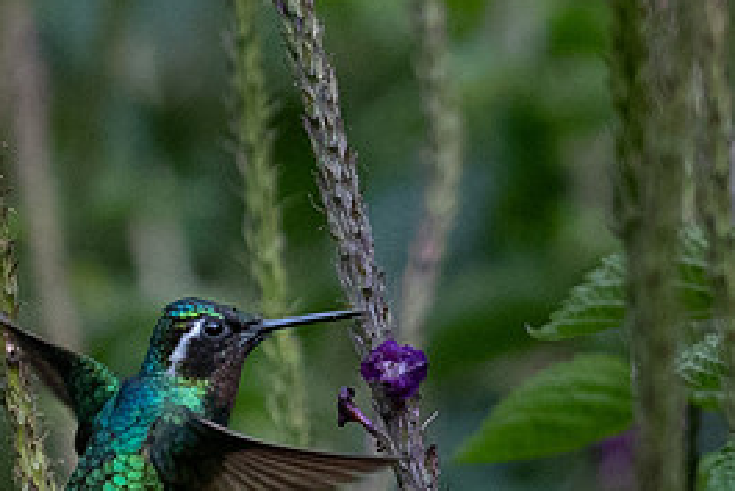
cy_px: 704
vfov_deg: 0.8
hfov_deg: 1.2
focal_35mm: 1669
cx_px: 37
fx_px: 34093
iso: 1250
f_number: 5.6
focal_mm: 200
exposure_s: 1/2500
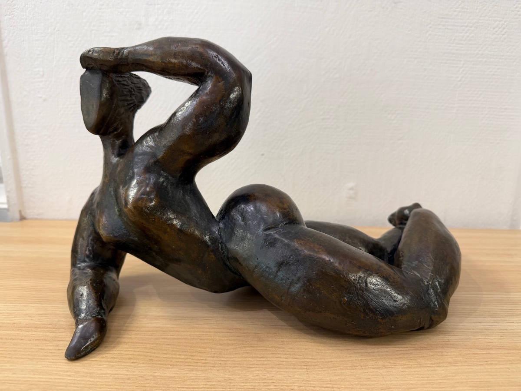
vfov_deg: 56.8
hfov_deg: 71.6
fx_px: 361
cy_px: 196
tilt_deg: -14.2
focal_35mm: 24
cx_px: 260
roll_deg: -1.3
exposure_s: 1/50
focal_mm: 6.76
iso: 100
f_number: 1.78
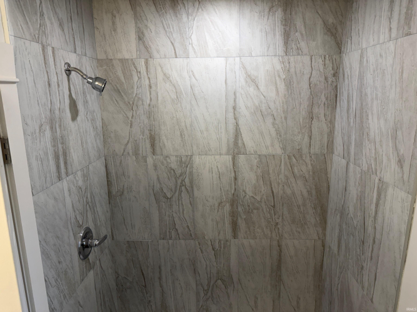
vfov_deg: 56.8
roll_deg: +1.3
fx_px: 289
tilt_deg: -15.0
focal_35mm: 24
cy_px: 156
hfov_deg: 71.6
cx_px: 208
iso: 125
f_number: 1.78
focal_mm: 6.76
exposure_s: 1/120
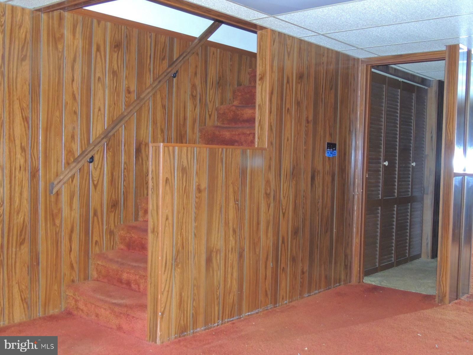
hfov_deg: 46.8
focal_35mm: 40
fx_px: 547
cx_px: 236
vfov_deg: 36.0
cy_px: 178
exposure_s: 1/30
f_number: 3.3
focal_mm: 7.1
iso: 800
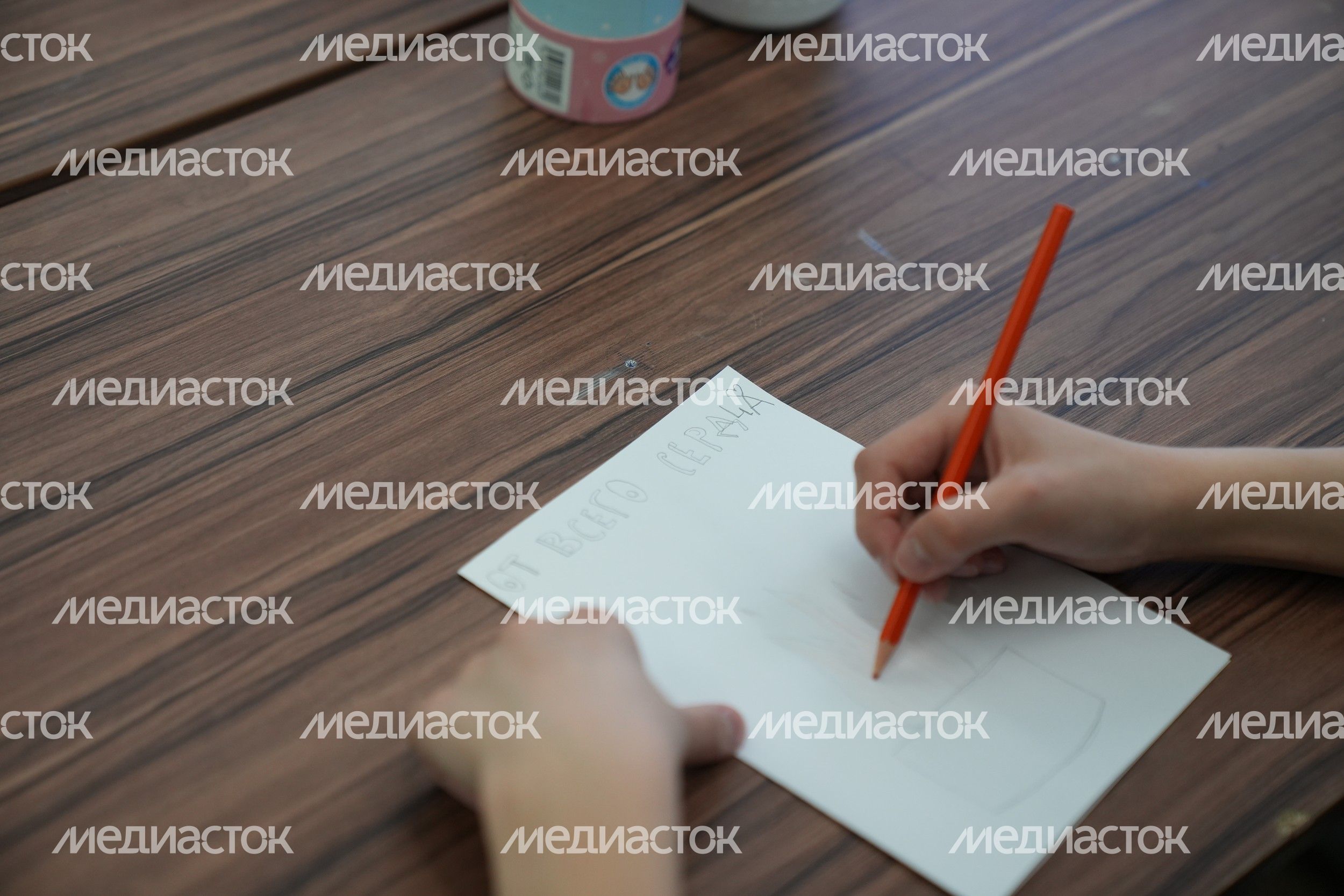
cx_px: 672
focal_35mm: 70
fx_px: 2613
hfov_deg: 28.8
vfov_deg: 19.5
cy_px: 448
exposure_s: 1/250
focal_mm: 70
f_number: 3.2
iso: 1000
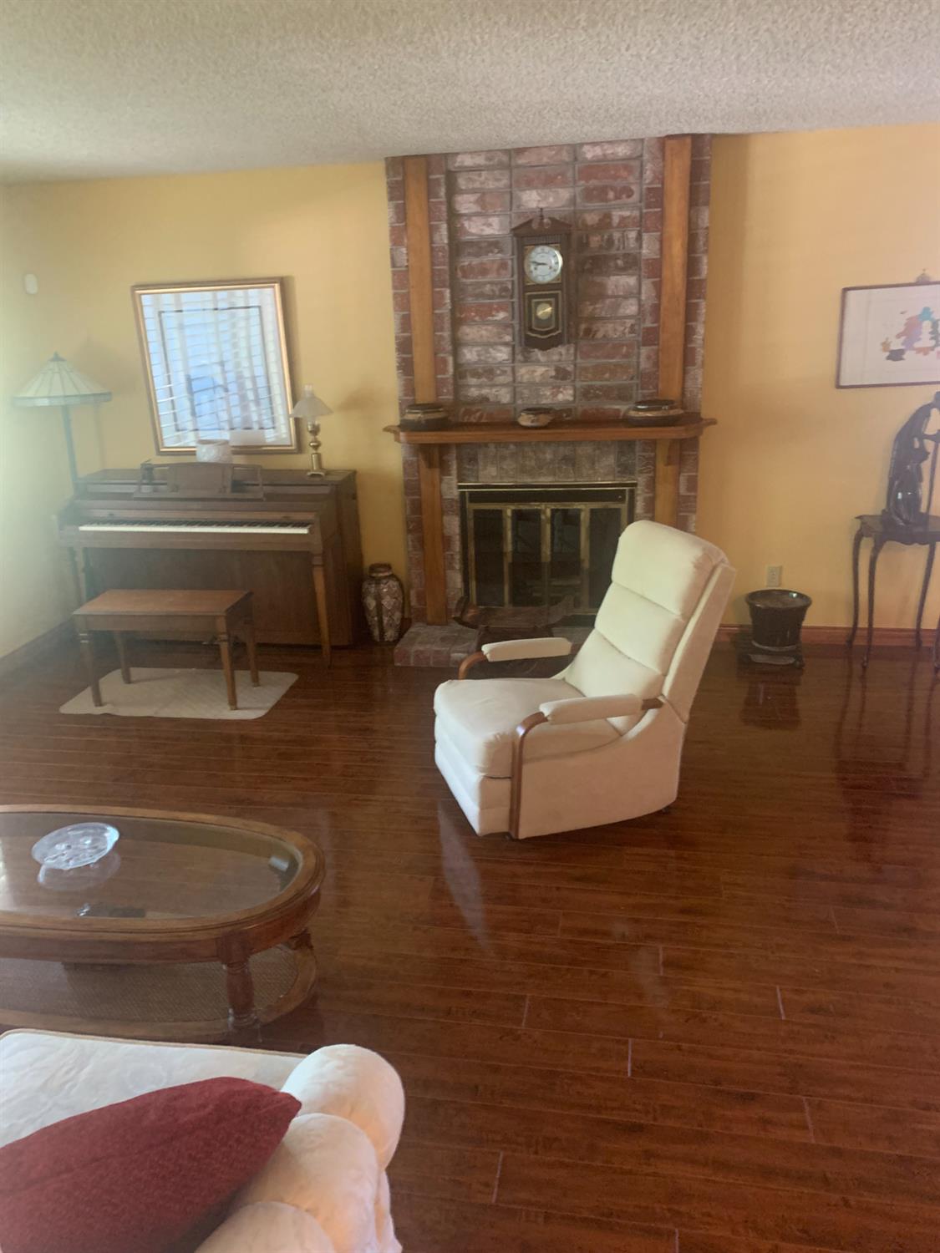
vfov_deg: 67.3
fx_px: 941
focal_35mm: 26
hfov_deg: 53.1
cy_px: 626
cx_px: 470
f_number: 1.8
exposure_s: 1/30
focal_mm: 4.25
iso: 640
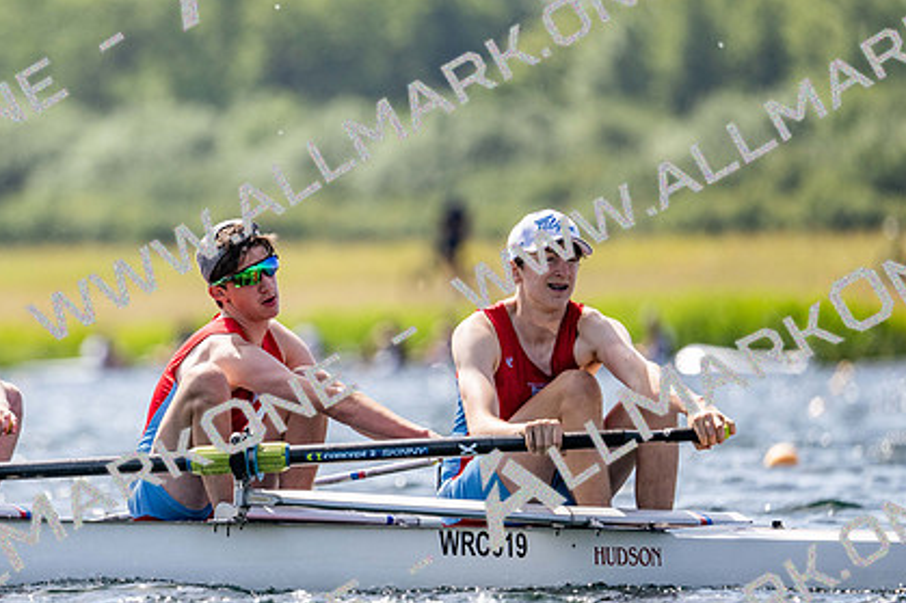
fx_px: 13936
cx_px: 294
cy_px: 347
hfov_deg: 3.7
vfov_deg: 2.5
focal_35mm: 554
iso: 280
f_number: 4.5
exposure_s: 1/2500
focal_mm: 400
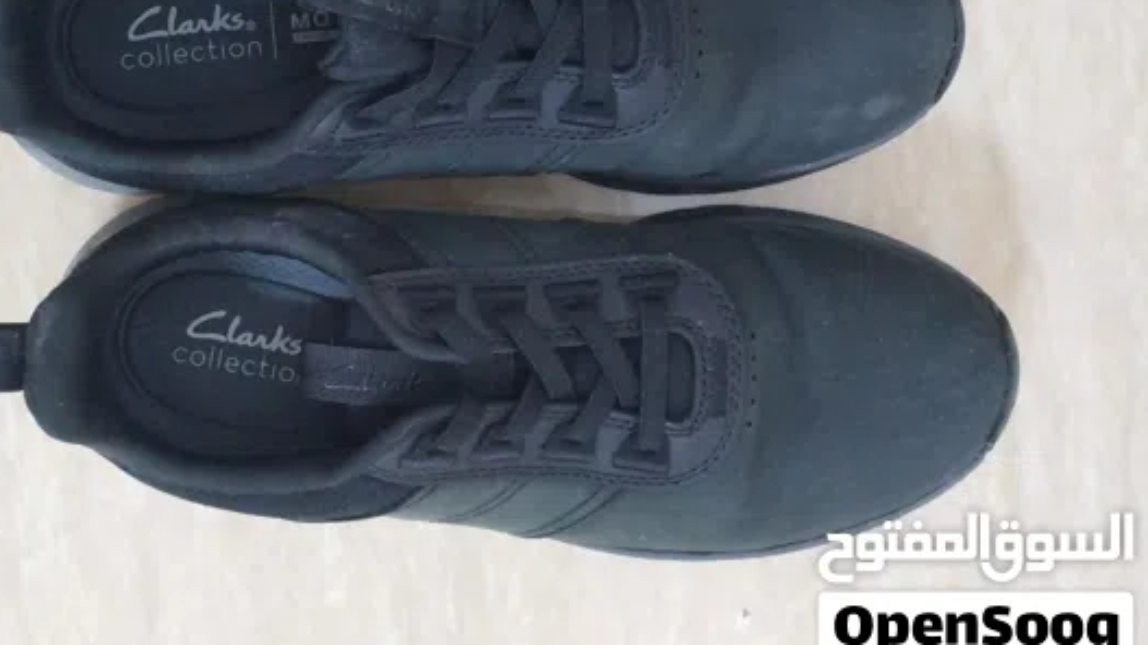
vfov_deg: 24.2
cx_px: 490
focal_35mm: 49
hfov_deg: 42.0
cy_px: 198
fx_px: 1491
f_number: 1.8
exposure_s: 1/20
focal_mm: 6.24
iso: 2927
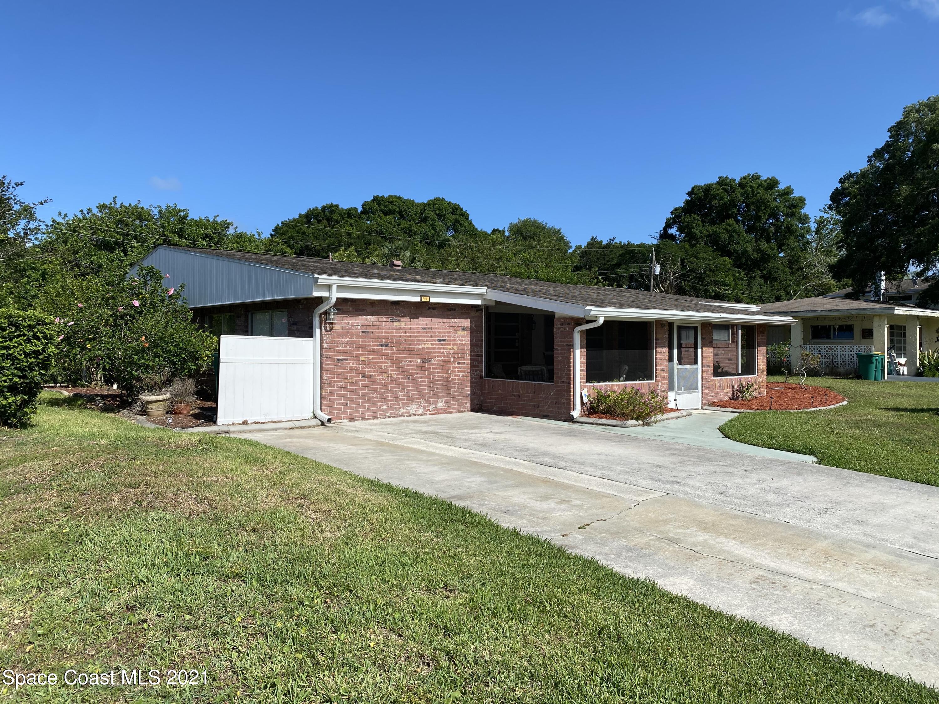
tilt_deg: +0.5
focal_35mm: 26
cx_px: 470
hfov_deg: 67.3
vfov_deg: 53.1
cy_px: 352
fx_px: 705
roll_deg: +0.6
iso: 32
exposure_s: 1/3497
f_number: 1.8
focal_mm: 4.25
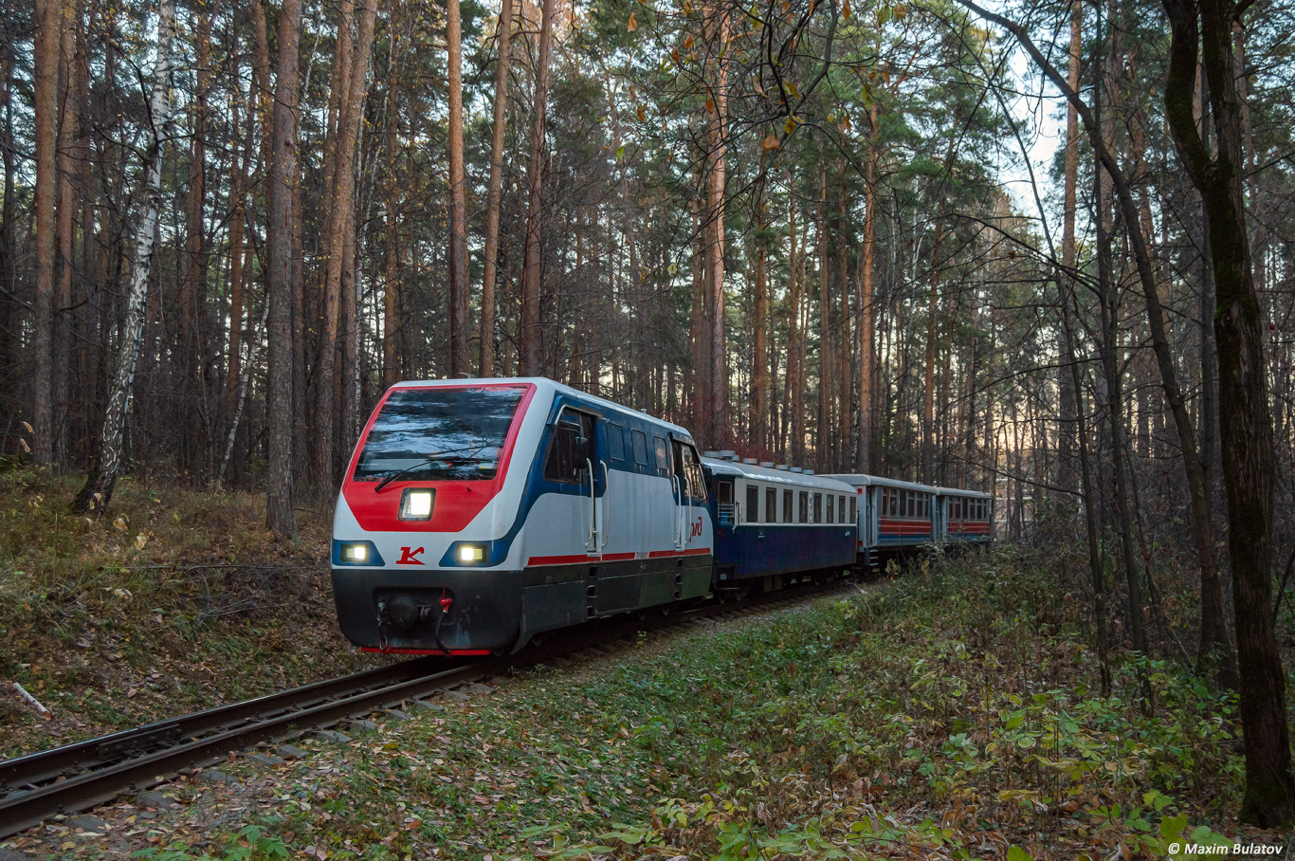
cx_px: 648
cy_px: 430
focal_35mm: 33
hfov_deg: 57.3
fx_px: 1186
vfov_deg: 39.9
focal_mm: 22
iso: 800
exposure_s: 1/125
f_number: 4.5
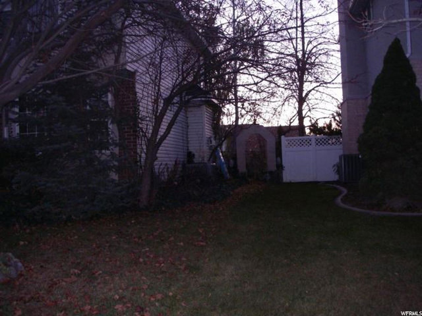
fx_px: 463
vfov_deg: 37.7
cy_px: 158
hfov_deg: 49.0
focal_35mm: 38
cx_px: 211
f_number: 3.3
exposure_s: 1/40
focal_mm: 6.3
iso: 320
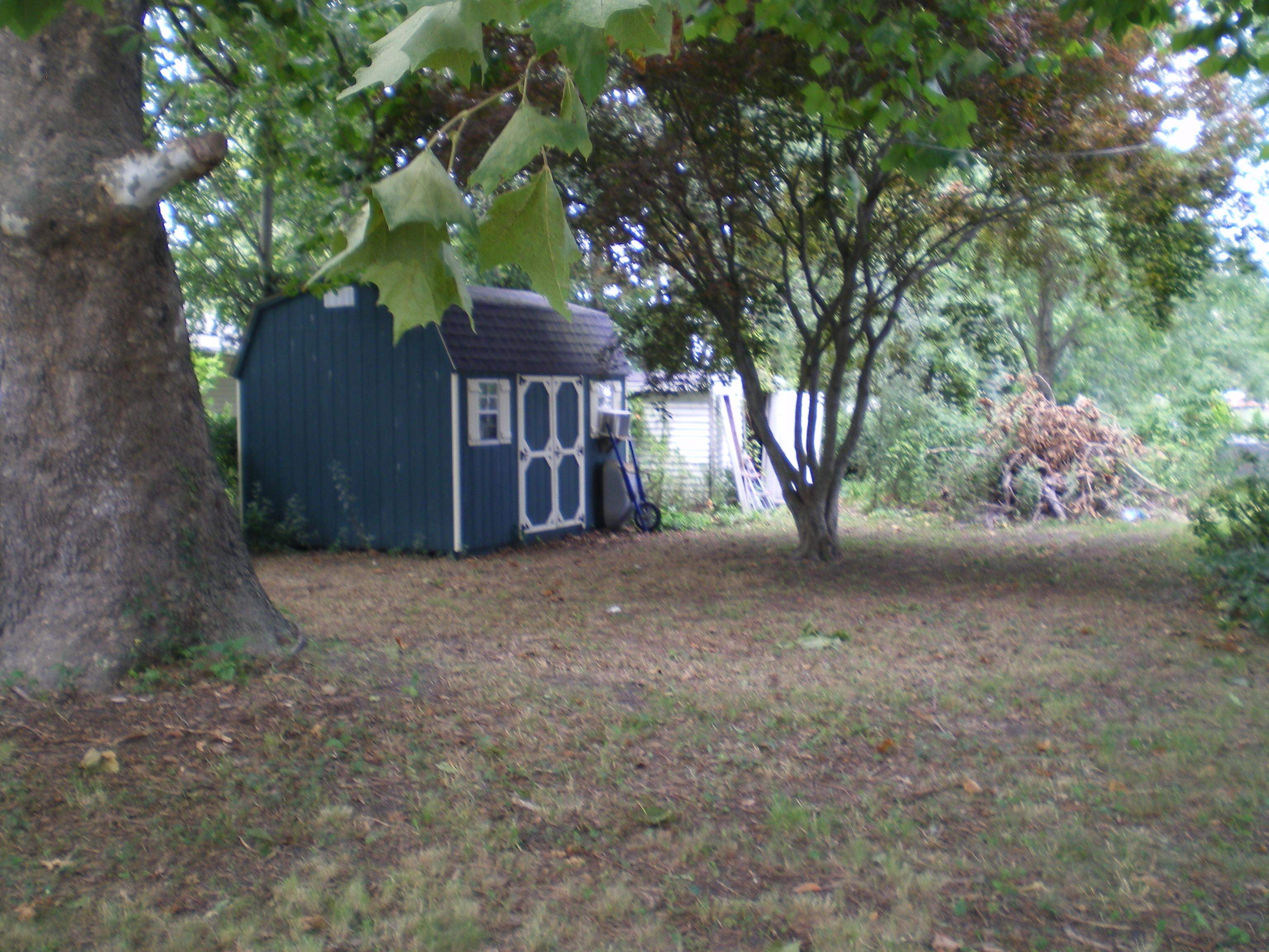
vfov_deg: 37.7
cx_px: 634
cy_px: 476
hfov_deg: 49.0
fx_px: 1393
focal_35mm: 38
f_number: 3.1
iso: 64
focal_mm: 6.3
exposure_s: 1/30
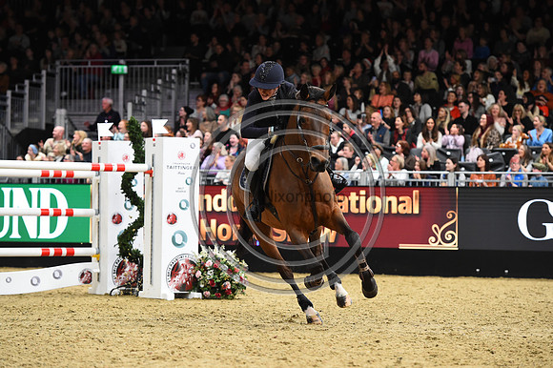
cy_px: 184
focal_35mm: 135
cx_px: 276
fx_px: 2072
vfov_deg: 10.1
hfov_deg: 15.2
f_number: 4
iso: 5000
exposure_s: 1/800
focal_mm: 135
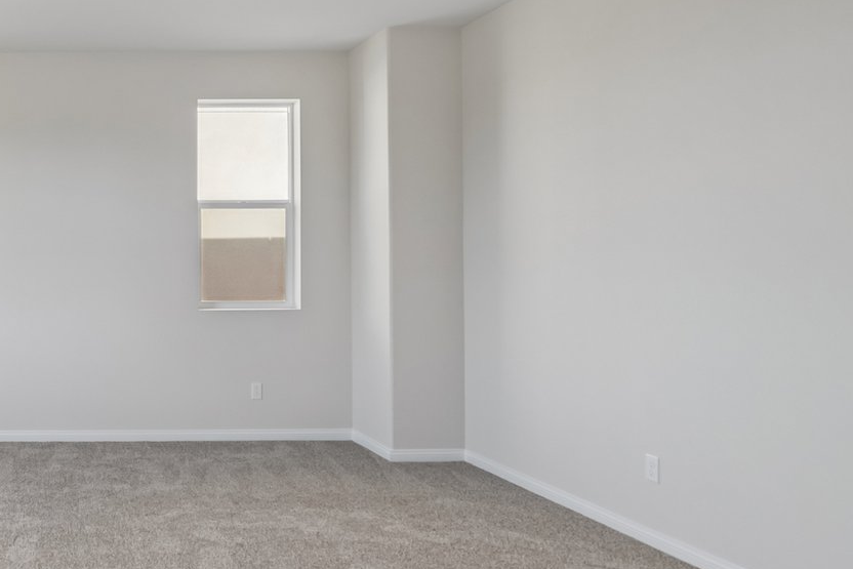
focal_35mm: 32
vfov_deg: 41.1
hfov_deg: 50.1
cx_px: 41
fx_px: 758
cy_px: 255
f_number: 8
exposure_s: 1/30
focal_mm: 13
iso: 200
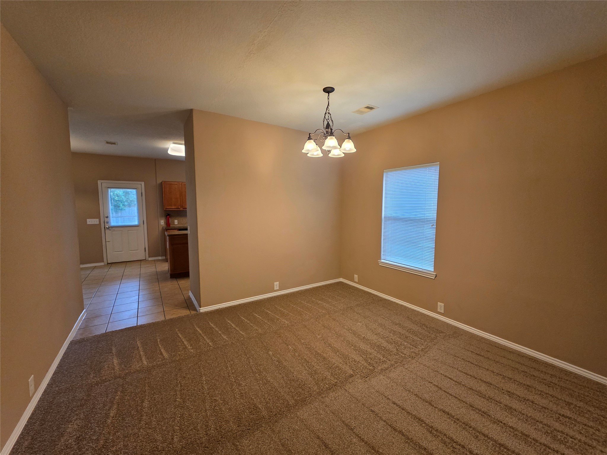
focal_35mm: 13
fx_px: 228
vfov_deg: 89.9
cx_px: 304
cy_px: 228
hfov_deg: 106.2
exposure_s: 1/120
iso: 200
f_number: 1.9
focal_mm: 2.2
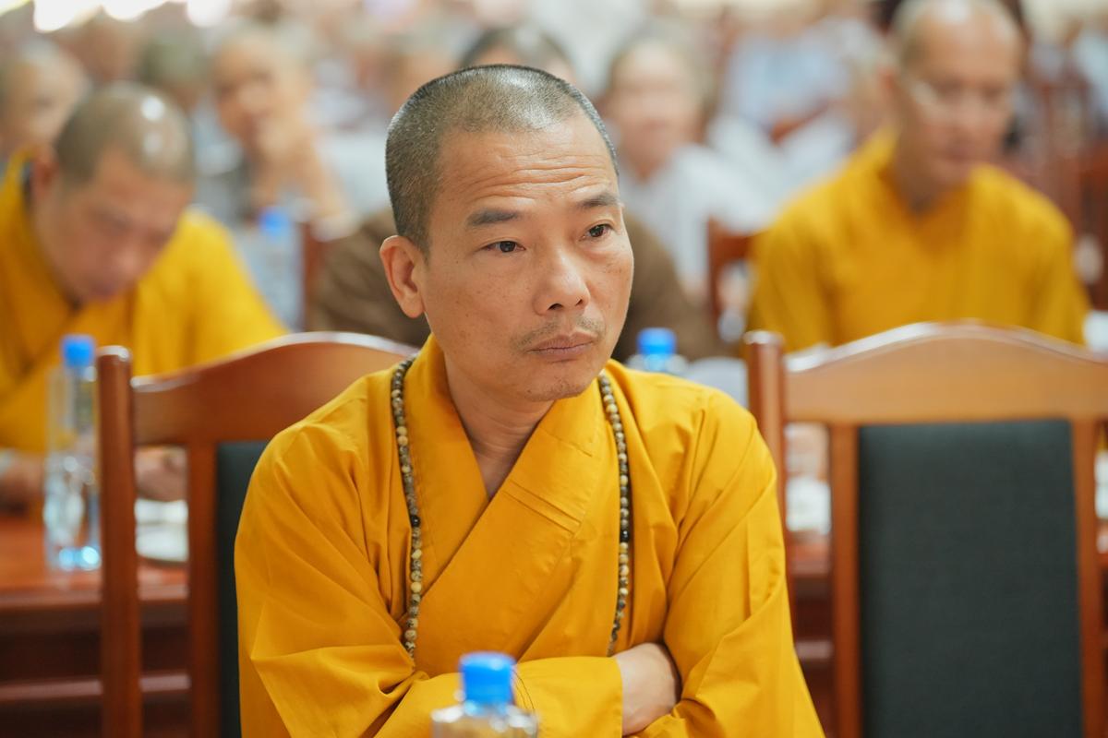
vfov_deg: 12.9
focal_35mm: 106
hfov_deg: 19.3
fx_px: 3262
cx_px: 554
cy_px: 369
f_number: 2.8
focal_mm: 106
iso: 4000
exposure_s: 1/125
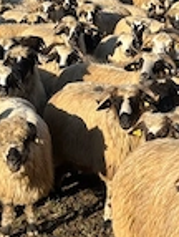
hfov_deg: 10.3
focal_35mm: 145
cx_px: 93
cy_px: -18
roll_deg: -4.8
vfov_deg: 13.3
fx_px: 995
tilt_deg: -12.2
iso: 40
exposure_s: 1/1751
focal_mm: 5.96
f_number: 1.6
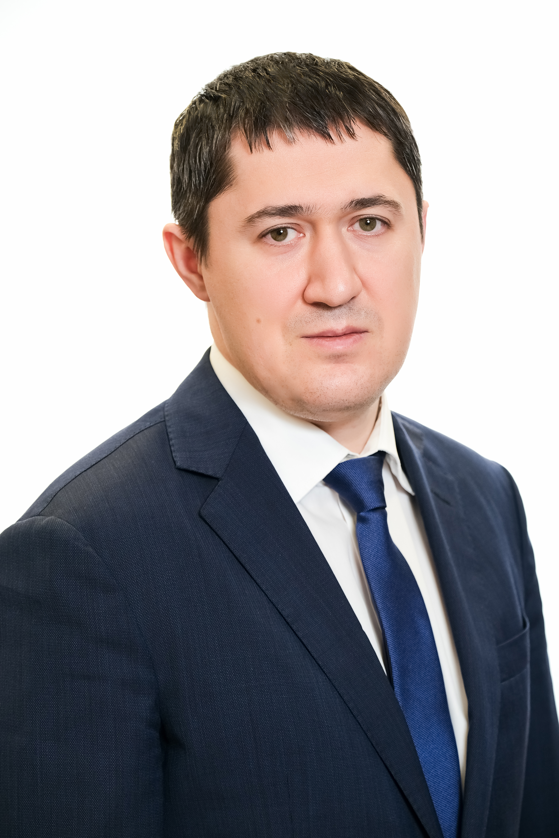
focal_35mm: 136
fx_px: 3167
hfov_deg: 10.1
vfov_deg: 15.1
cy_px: 419
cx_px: 280
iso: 800
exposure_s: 1/125
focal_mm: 90.6
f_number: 4
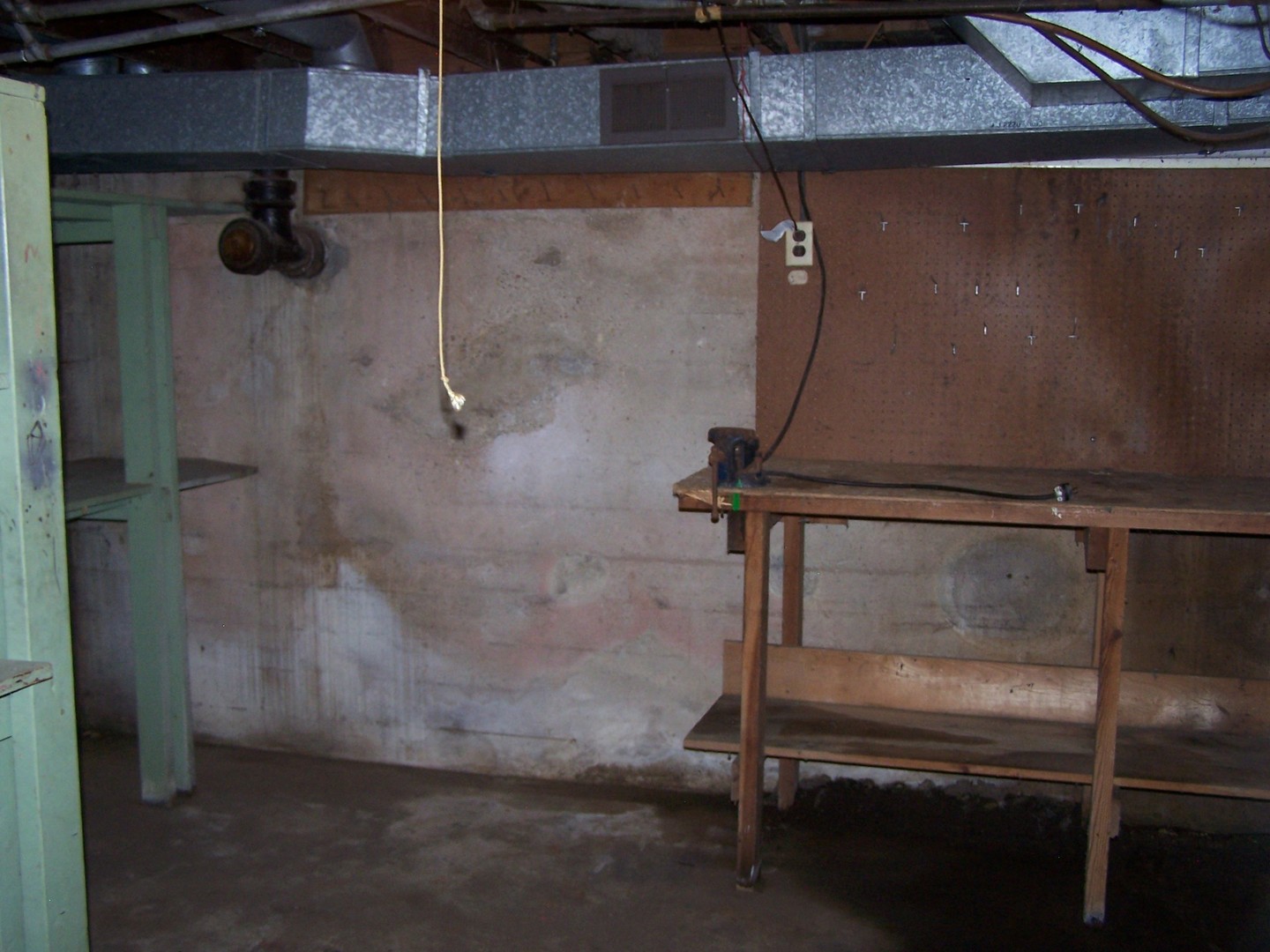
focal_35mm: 38
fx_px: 1394
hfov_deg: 49.0
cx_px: 635
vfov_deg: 37.7
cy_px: 476
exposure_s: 1/60
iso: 140
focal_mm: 6.3
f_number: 2.8
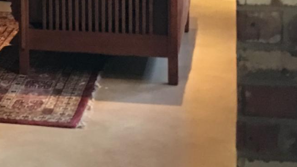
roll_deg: +1.5
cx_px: -138
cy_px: -83
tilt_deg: -8.8
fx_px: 1150
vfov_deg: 8.1
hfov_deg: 13.9
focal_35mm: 146
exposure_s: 1/4
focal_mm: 4.15
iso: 80
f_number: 2.2
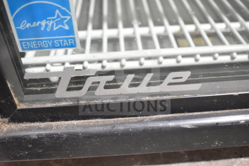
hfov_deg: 49.5
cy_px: 83
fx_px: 270
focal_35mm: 39
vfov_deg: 34.2
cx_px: 124
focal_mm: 26
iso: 2000
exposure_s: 1/40
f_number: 4
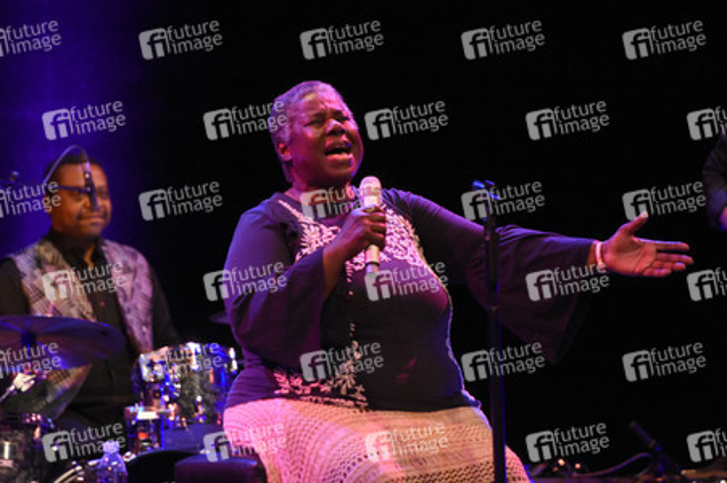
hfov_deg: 6.9
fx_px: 6054
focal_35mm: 300
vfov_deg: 4.6
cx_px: 364
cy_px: 242
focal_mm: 200
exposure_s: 1/100
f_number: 2.8
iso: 6400
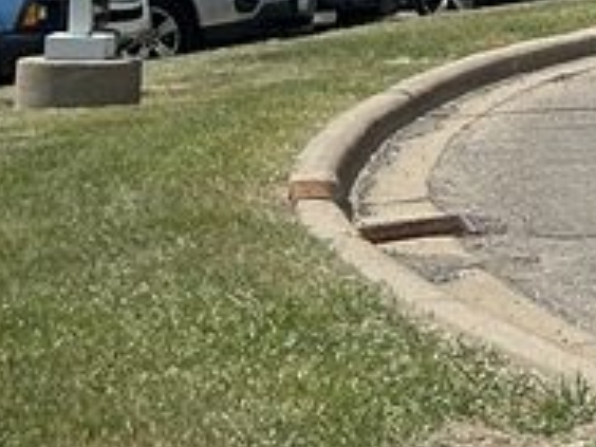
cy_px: -862
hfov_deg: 6.2
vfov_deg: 4.7
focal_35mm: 306
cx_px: 1373
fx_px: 5269
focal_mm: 6.86
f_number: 1.78
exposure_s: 1/7092
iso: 64
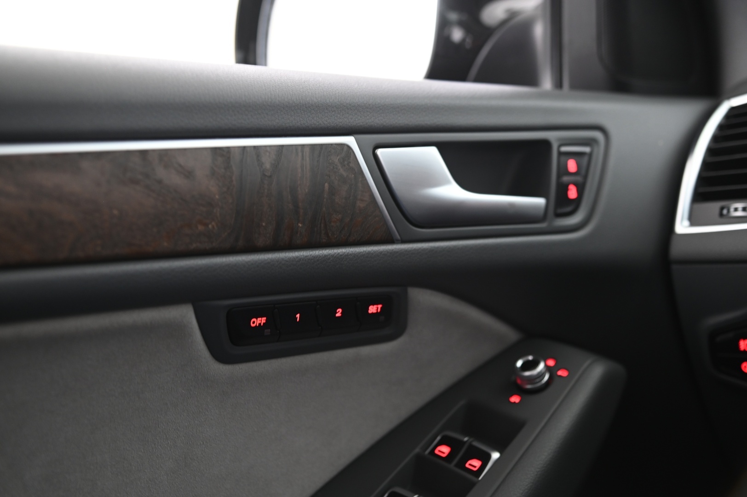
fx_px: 788
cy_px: 248
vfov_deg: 35.0
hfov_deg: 50.7
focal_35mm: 38
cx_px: 374
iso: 1000
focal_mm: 38
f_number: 4
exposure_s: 1/5
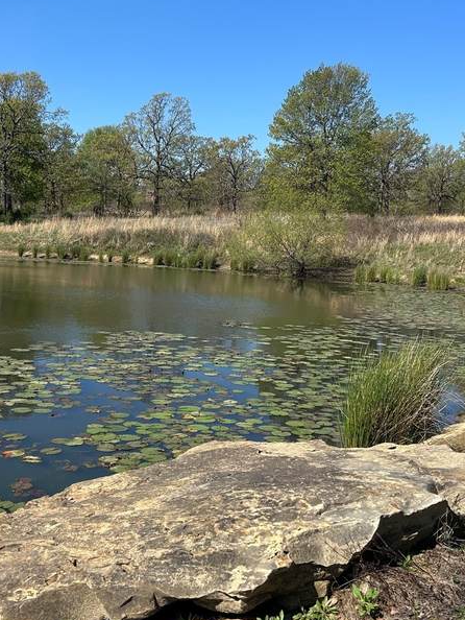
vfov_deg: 44.7
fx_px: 752
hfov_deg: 34.3
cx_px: 206
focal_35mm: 42
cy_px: 284
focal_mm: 5.7
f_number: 1.5
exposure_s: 1/3831
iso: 50
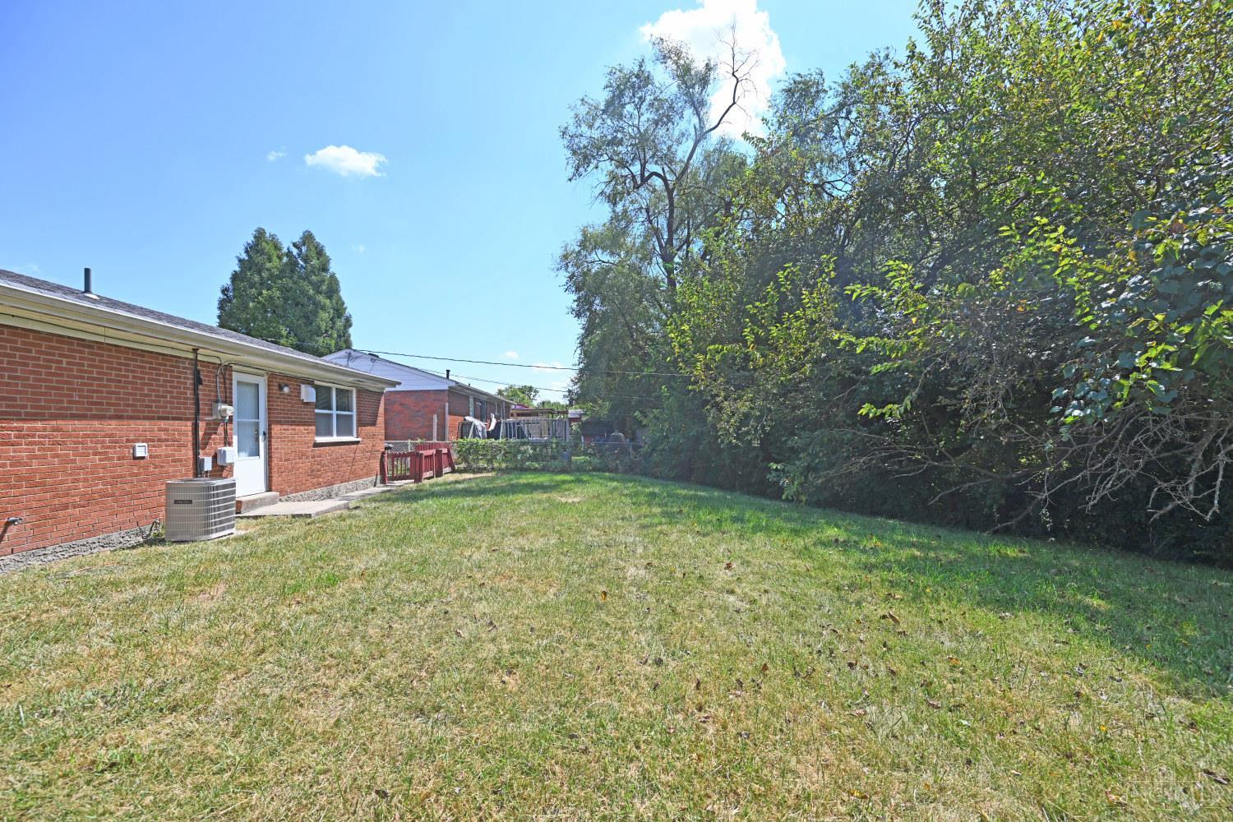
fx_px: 479
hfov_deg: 104.3
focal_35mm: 14
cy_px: 411
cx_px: 616
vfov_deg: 81.2
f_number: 6.3
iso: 100
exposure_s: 1/320
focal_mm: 14
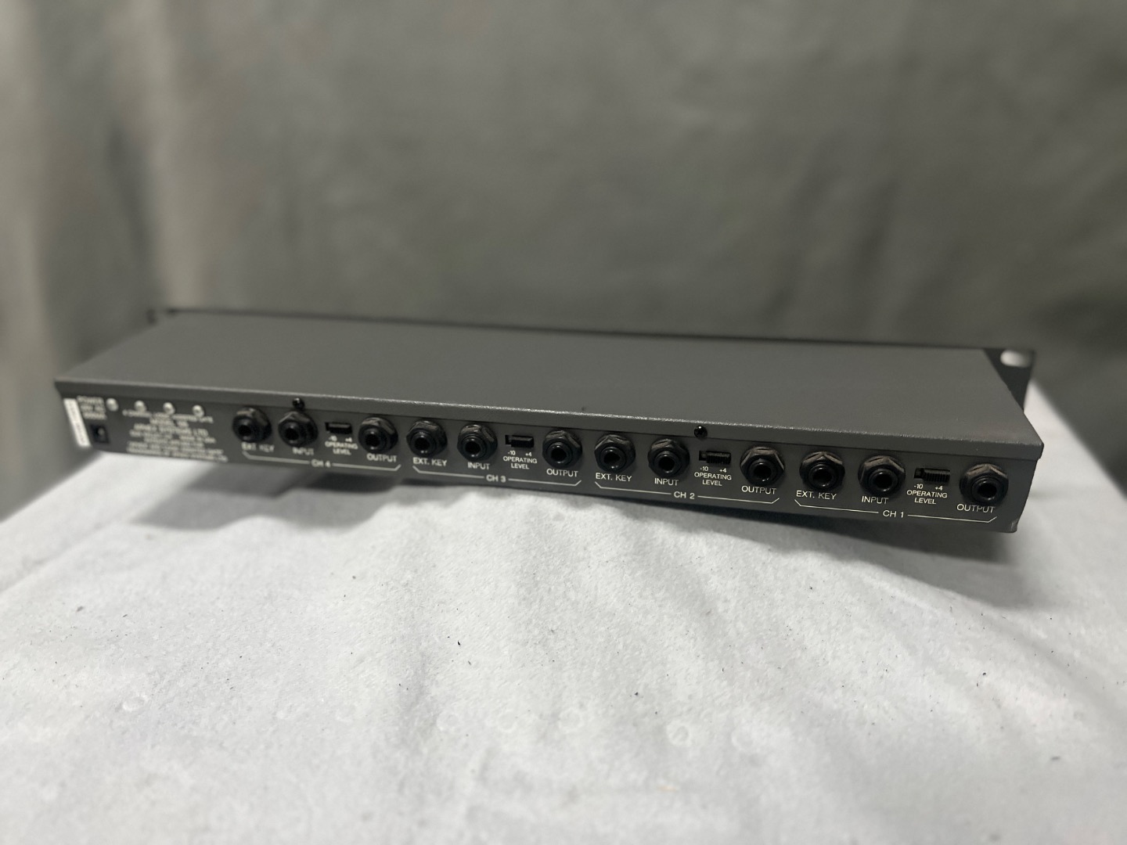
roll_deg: +0.5
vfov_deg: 53.1
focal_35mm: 26
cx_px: 564
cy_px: 422
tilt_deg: -25.6
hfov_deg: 67.3
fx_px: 846
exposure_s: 1/60
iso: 500
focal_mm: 5.7
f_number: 1.5
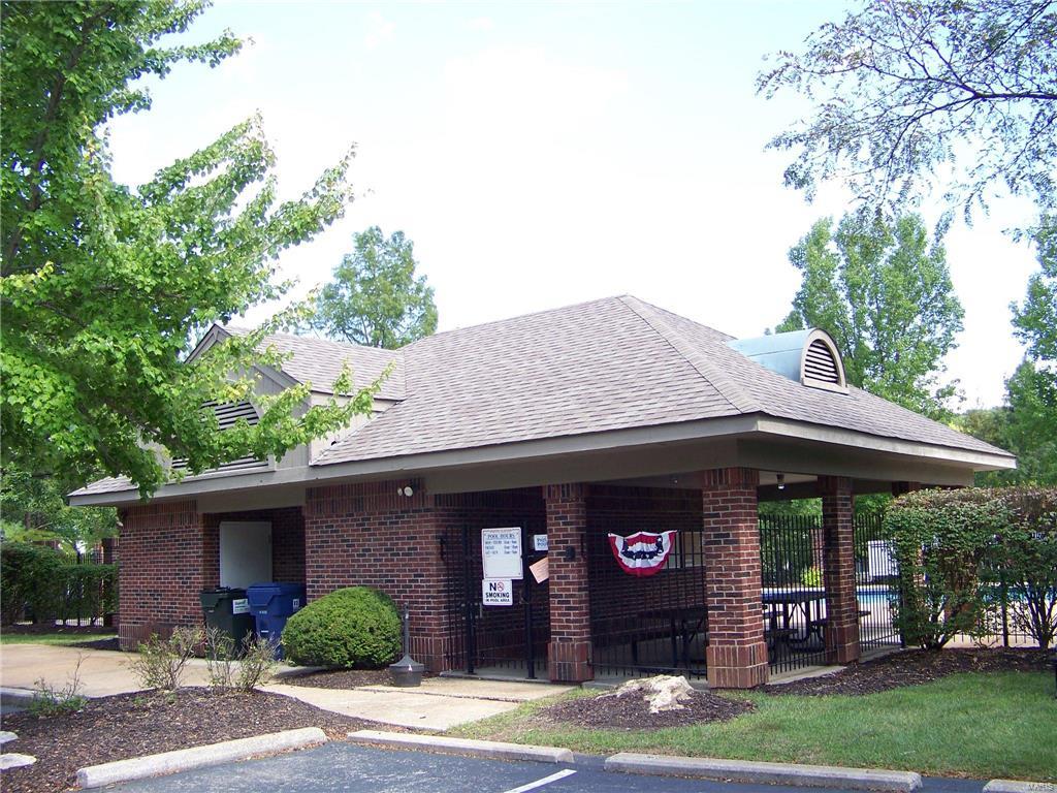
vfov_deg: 39.7
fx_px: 1099
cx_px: 528
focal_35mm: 36
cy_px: 396
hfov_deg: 51.4
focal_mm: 5.85
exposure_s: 1/160
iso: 64
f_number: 2.8
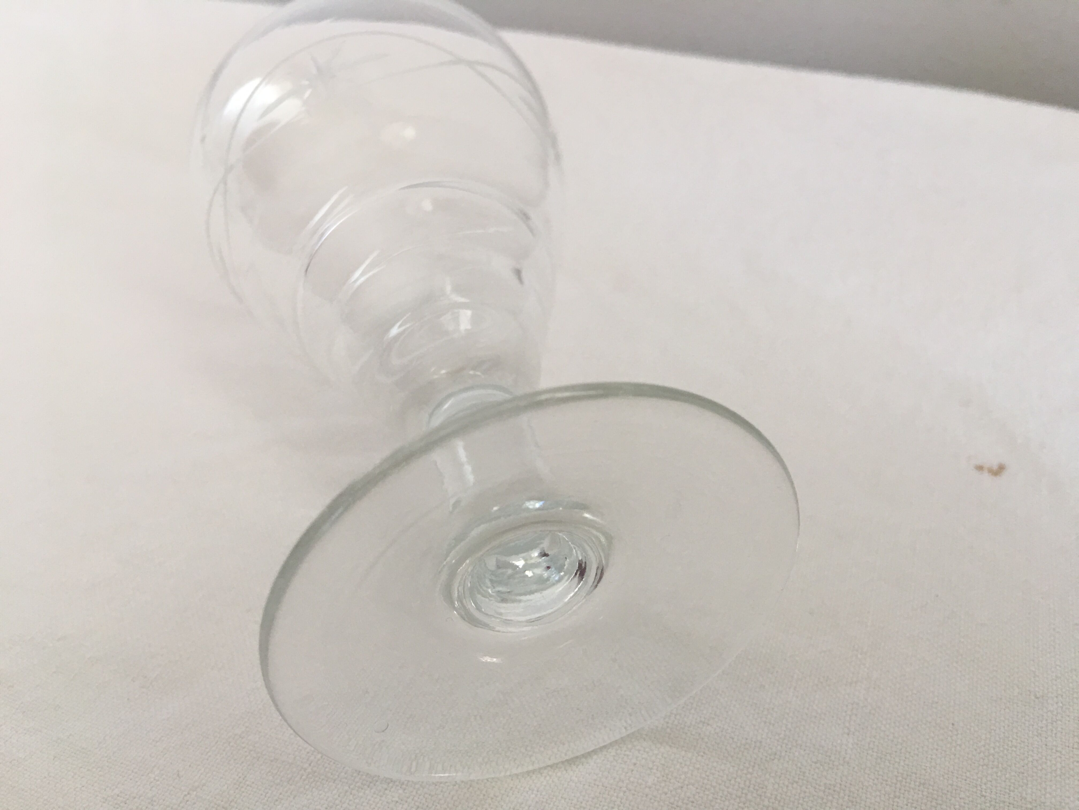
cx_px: 540
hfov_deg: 61.7
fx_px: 904
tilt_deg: -35.4
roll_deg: +1.4
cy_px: 405
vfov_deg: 48.2
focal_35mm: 29
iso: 40
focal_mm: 4.15
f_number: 2.2
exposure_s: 1/33
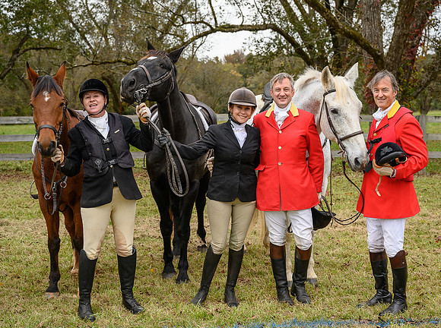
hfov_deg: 32.9
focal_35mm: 59
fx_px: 746
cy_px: 156
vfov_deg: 24.8
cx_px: 231
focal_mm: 52
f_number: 5
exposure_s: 1/640
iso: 400
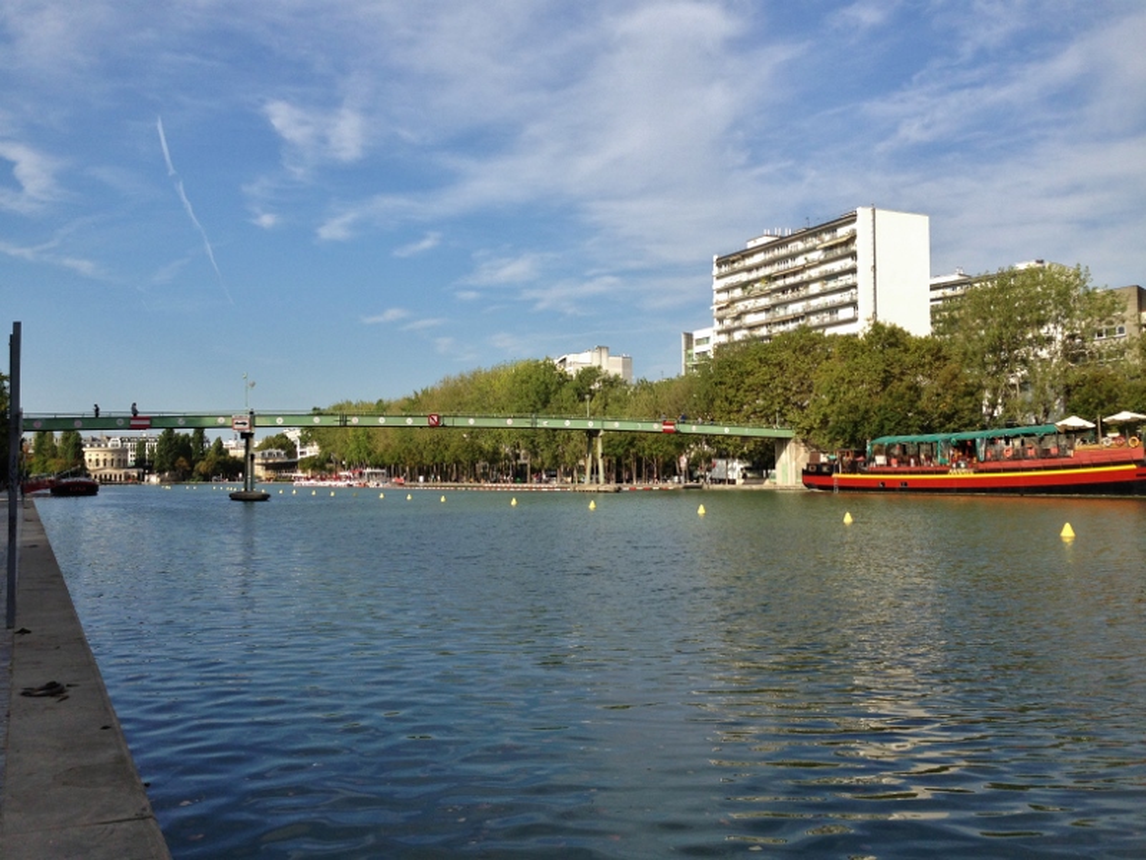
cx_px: 573
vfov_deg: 42.9
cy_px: 430
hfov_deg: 55.4
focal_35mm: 33
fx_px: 1093
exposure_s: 1/1290
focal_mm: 4.13
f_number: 2.4
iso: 50
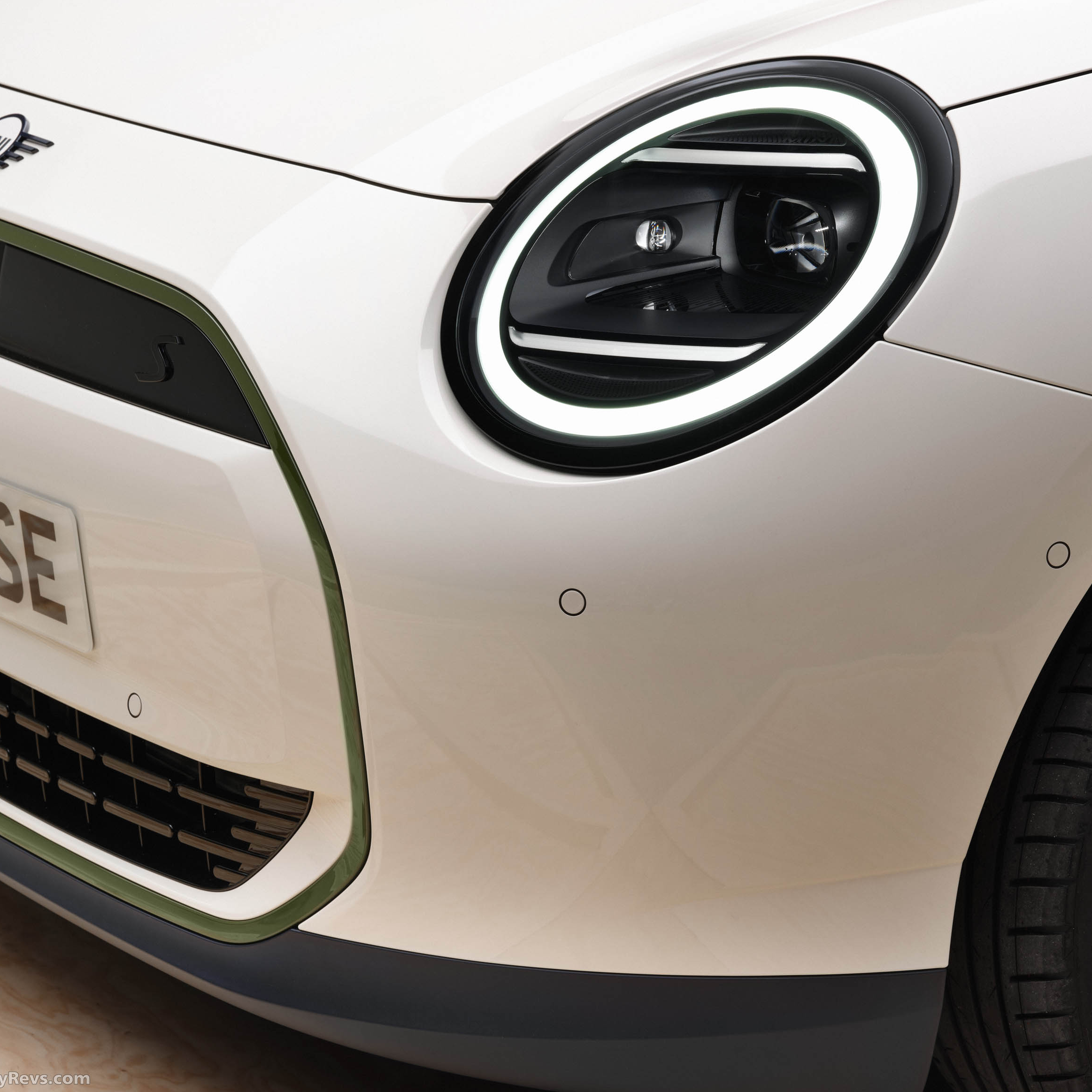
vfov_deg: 16.9
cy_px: 547
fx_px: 3676
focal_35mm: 103
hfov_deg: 16.9
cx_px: 635
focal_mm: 110
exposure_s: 1
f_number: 13
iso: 160
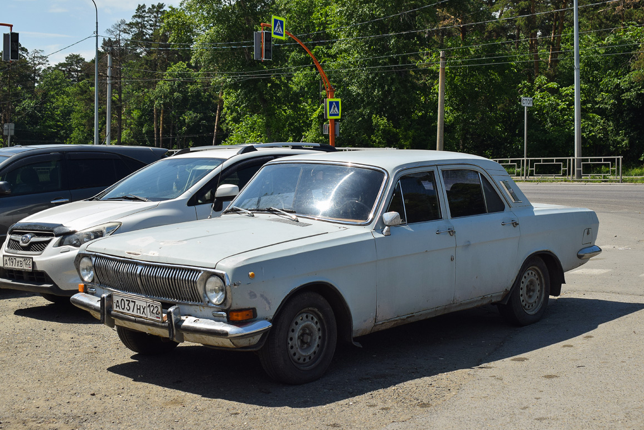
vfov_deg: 25.5
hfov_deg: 37.5
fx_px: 948
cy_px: 214
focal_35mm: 53
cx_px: 321
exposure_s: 1/1000
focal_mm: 34
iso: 200
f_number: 6.3
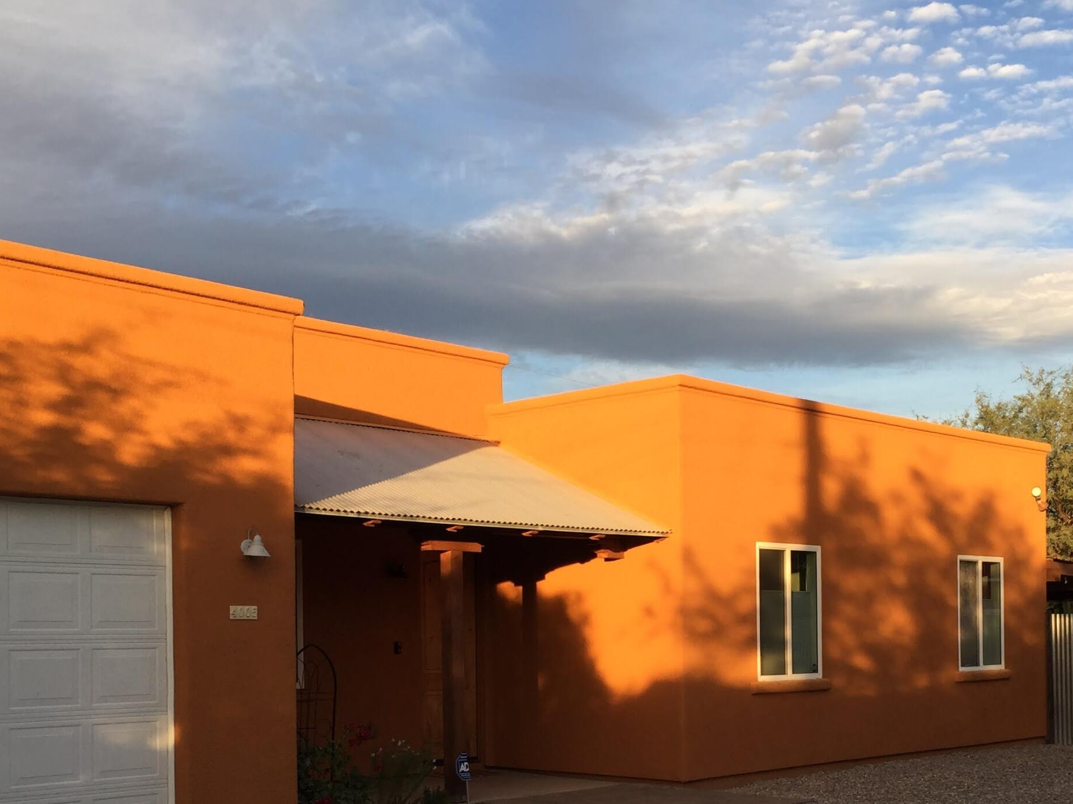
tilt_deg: +0.6
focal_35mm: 47
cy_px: 649
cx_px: 668
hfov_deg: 40.2
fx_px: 1457
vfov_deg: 30.1
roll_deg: -0.9
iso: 32
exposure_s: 1/403
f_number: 2.2
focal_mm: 4.15
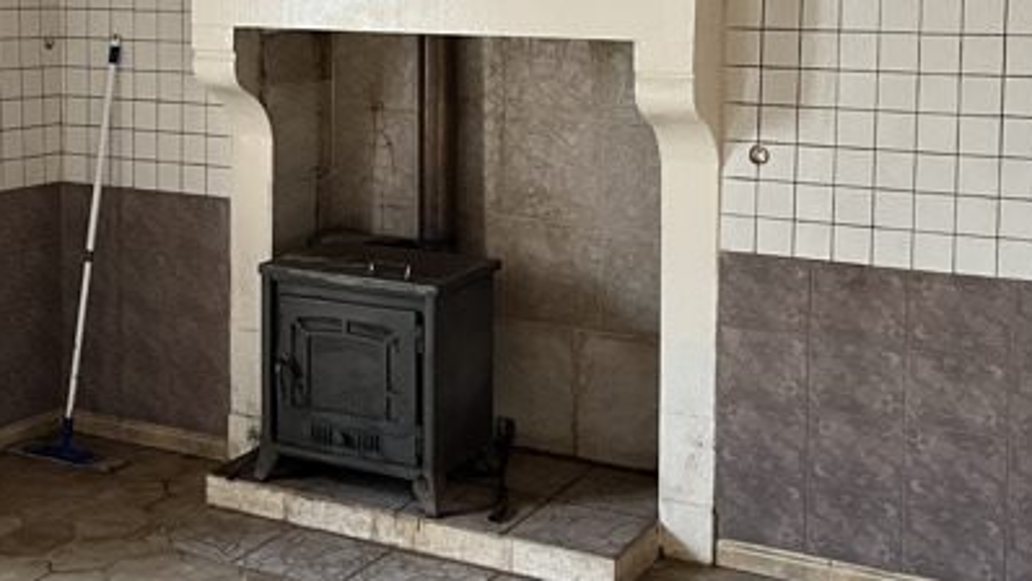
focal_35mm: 57
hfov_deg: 36.3
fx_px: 1560
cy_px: 114
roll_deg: -0.6
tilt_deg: -5.2
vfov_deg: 20.8
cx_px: 363
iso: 500
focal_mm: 5.1
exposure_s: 1/58
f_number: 1.6
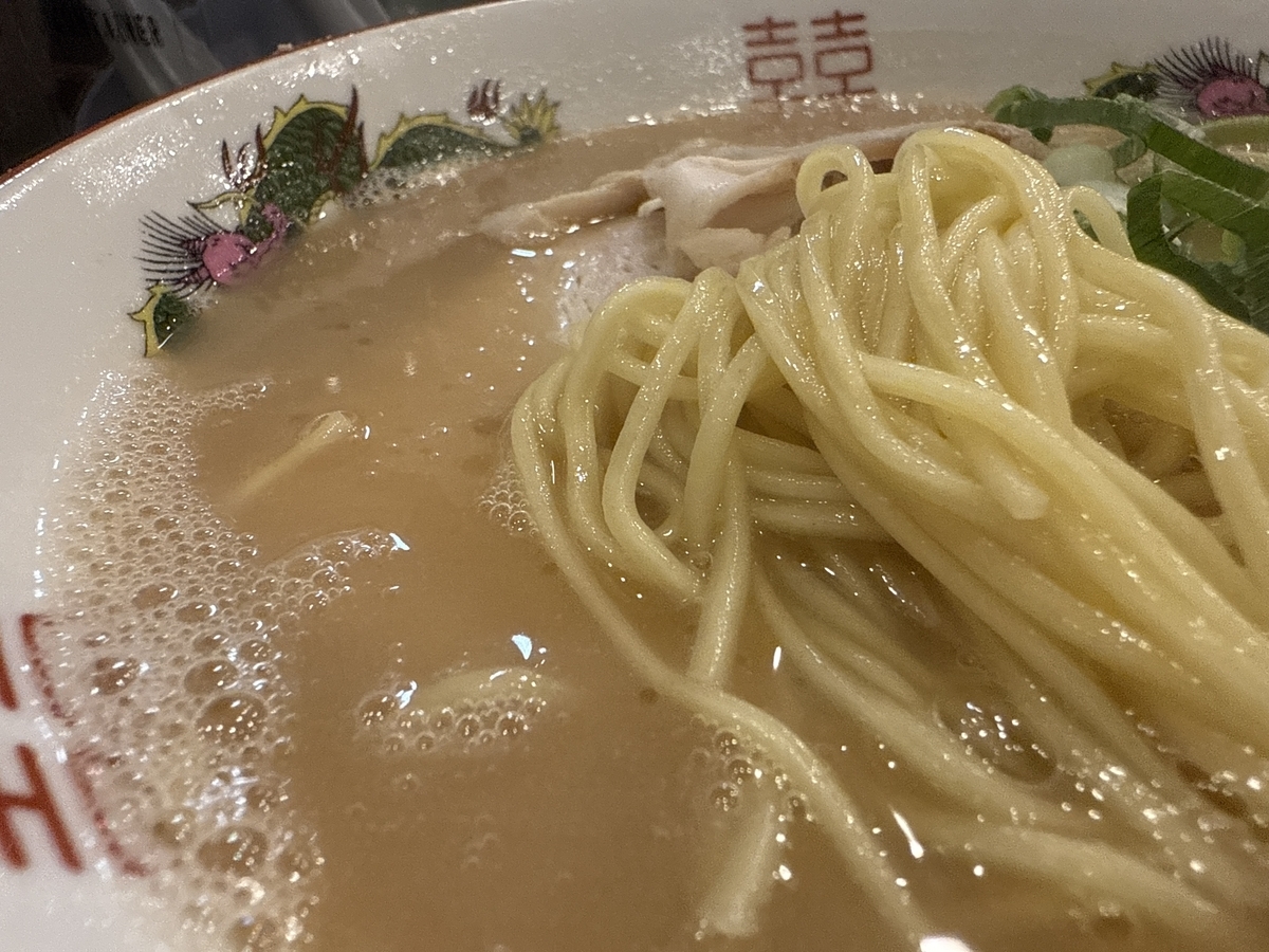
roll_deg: +1.2
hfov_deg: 69.4
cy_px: 476
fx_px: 916
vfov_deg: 54.9
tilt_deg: -34.8
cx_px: 634
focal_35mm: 25
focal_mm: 2.22
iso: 320
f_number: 2.2
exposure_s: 1/99
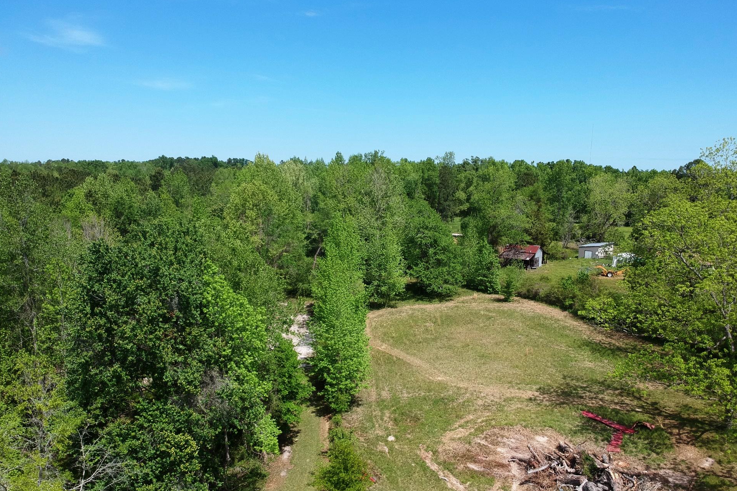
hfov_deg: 67.4
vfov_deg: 47.8
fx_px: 553
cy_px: 284
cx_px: 379
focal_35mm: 27
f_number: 2.6
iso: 100
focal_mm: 4.49
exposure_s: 1/1000
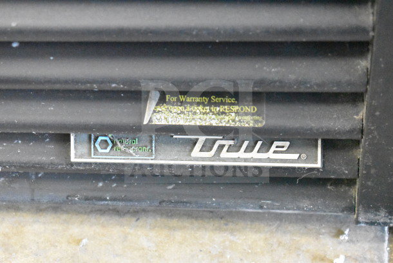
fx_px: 901
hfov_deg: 24.6
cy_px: 132
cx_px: 196
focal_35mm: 82
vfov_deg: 16.6
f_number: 5.6
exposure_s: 1/80
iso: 25600
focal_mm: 55
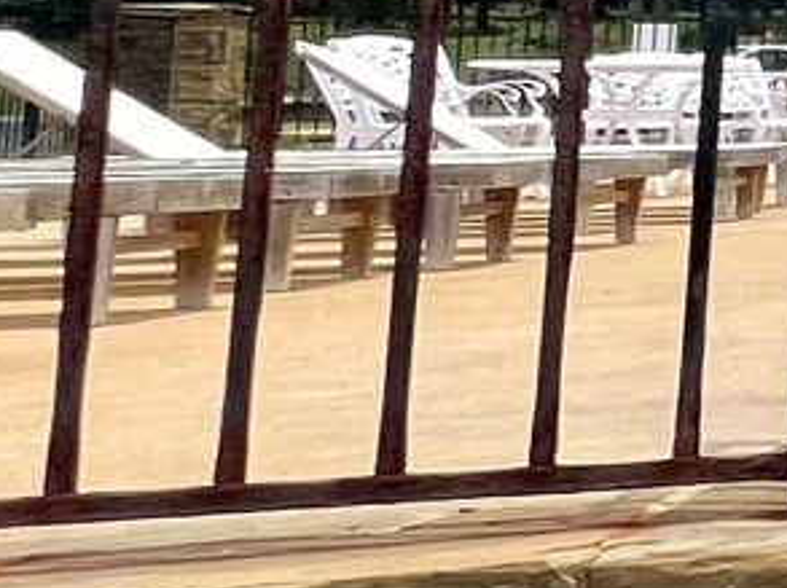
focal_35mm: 91
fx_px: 2066
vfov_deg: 15.8
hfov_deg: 10.2
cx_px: 2608
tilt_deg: +3.7
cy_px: -40
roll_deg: +0.7
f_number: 1.8
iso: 32
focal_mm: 1.57
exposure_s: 1/2481
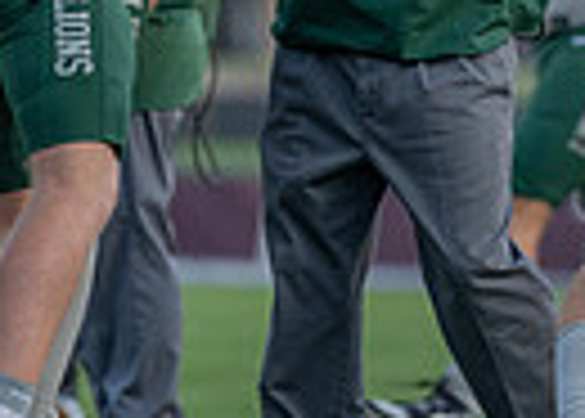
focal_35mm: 944
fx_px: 15692
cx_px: 284
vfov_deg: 1.5
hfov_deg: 2.1
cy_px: -234
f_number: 2.8
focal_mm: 200
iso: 400
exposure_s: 1/1000
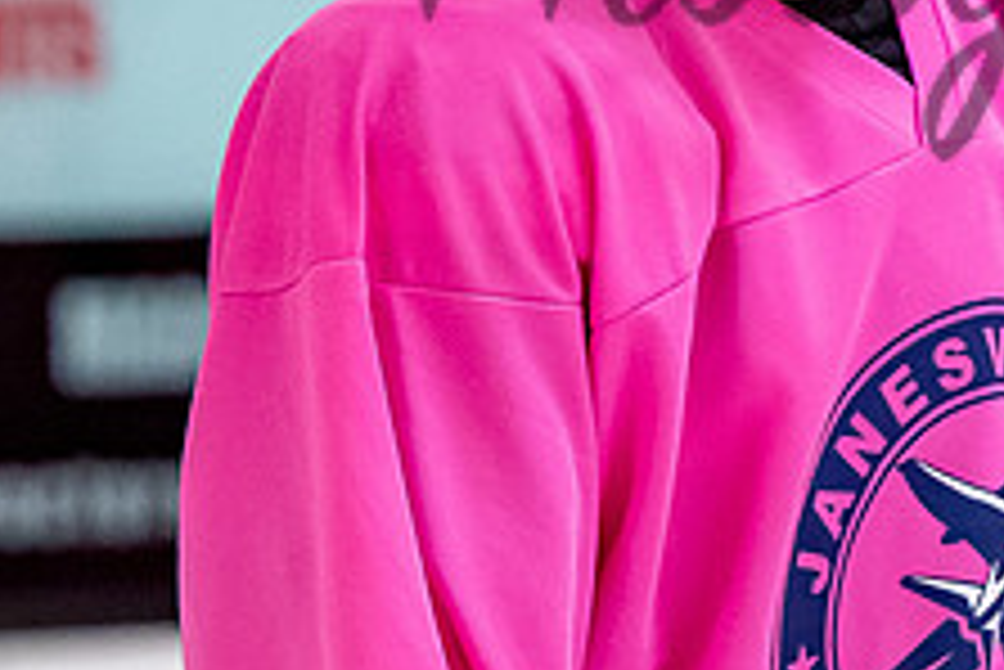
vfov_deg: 1.1
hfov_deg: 1.7
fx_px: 34408
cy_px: -132
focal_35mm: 1233
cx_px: 642
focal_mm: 200
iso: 2000
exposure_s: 1/800
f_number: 3.5
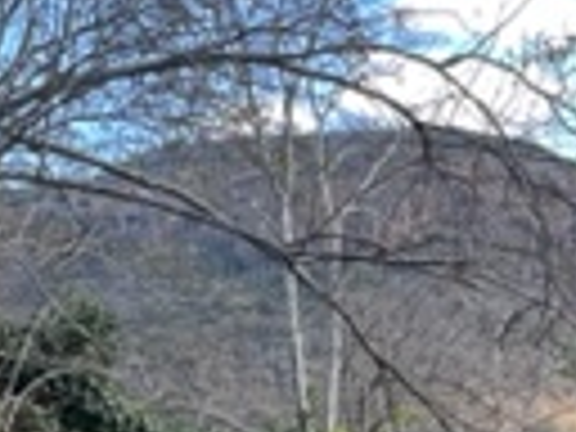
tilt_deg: -1.5
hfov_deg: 26.7
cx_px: 680
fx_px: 1082
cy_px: 526
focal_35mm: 65
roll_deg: -2.1
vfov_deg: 21.0
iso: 32
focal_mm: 1.57
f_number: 1.8
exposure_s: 1/143
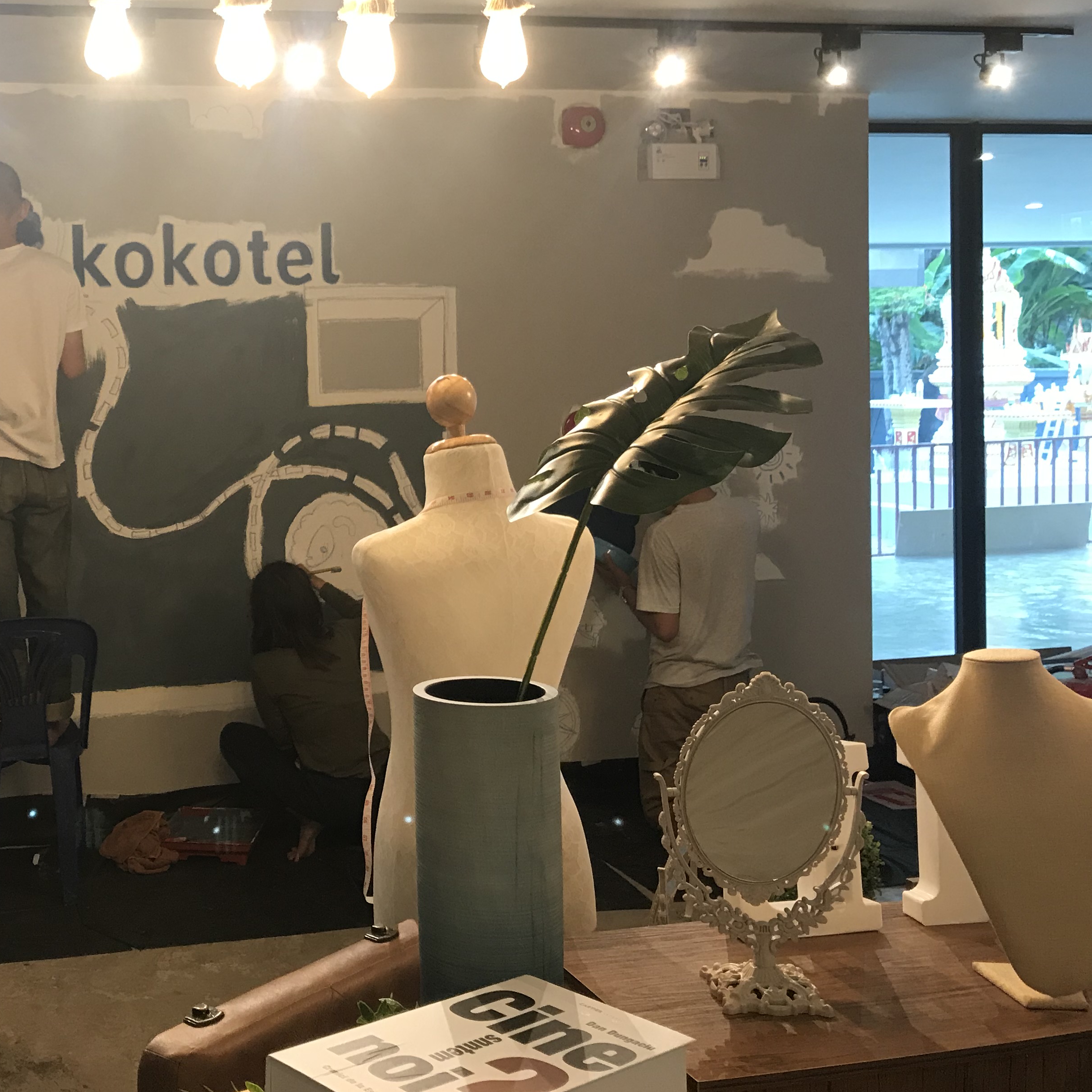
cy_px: 454
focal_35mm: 41
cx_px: 188
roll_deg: +0.7
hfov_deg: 39.0
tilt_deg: -1.7
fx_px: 1463
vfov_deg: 40.8
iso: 40
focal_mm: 3.99
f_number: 1.8
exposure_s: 1/33
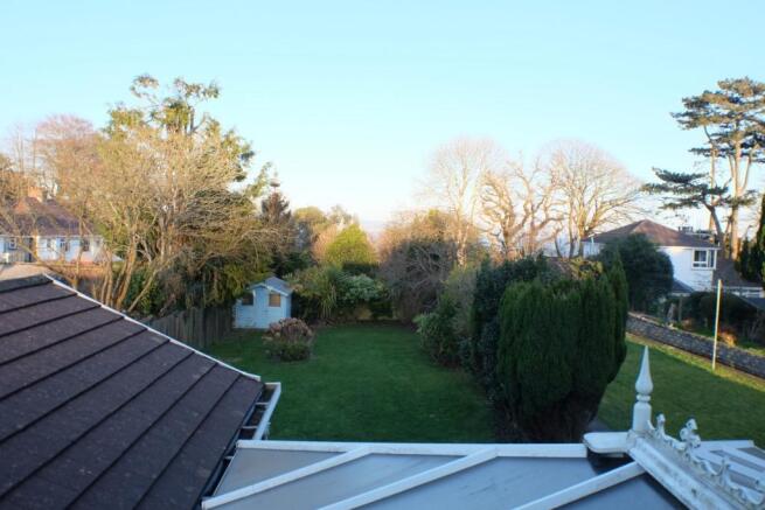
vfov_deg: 41.1
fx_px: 680
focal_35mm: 32
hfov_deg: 58.7
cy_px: 255
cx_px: 382
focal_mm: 21.1
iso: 400
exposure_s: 1/125
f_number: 5.6
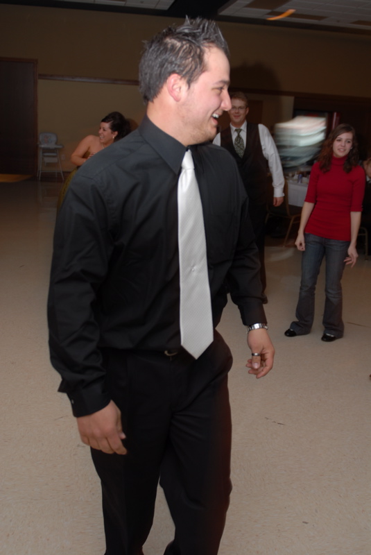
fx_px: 555
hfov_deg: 36.9
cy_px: 278
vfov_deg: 53.1
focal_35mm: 36
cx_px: 186
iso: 100
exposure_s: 1/10
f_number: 2.8
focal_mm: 24
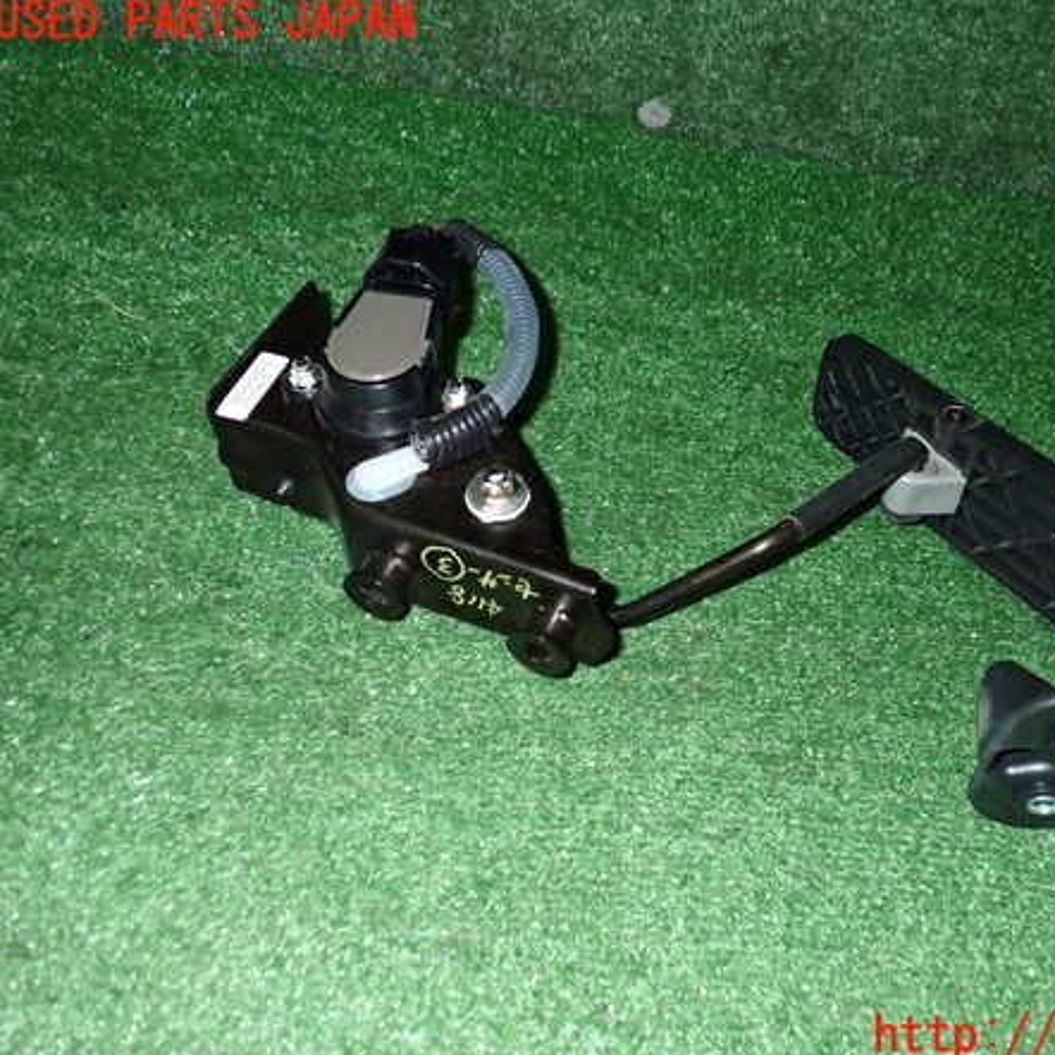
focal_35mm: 36
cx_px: 697
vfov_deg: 46.0
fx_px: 1241
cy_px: 530
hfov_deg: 45.4
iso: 640
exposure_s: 1/30
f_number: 6.3
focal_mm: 5.4
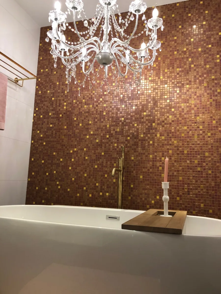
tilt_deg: +7.5
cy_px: 147
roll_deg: -0.2
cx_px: 110
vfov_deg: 63.4
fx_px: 238
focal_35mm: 28
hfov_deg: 49.7
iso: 32
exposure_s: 1/25
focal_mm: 4
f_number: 1.8
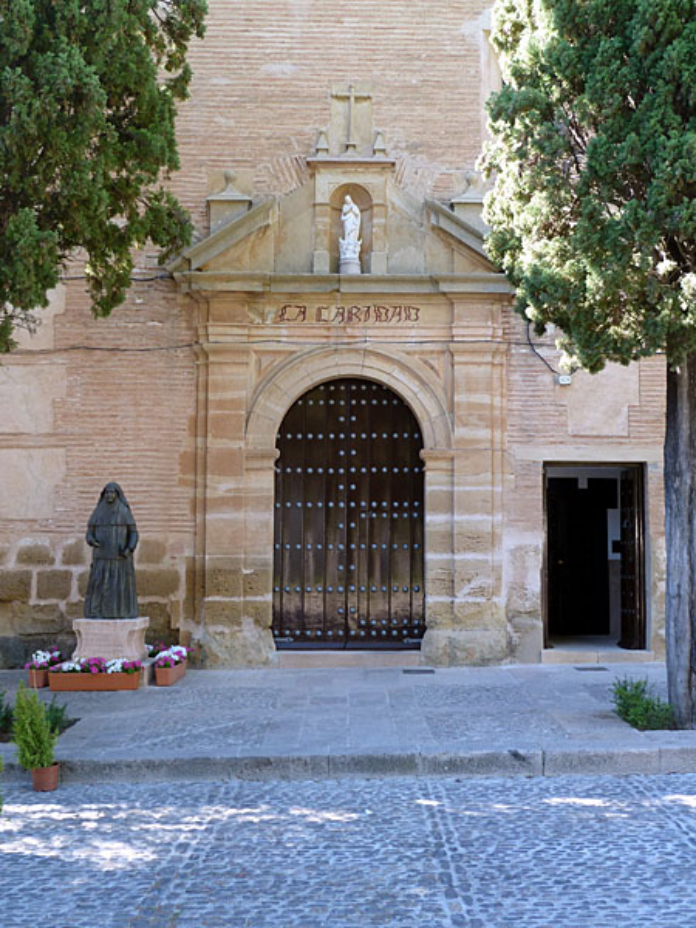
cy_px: 464
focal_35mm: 40
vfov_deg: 46.8
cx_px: 348
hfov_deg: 36.0
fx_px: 1072
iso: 80
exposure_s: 1/30
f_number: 3.6
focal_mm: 6.5
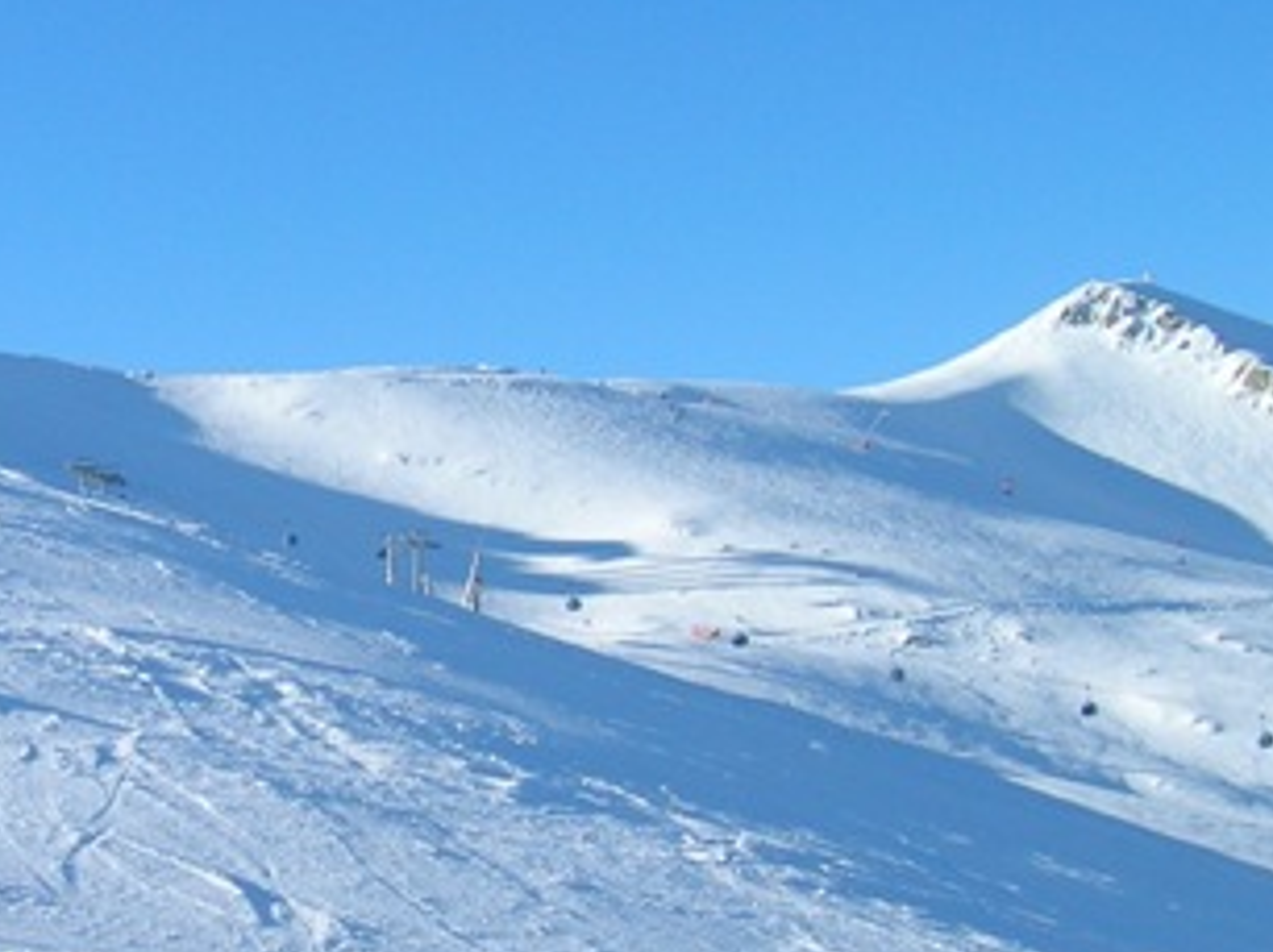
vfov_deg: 16.6
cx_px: 225
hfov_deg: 21.7
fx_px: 3270
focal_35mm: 89
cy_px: 437
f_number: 4.9
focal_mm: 5.7
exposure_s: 1/420
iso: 50
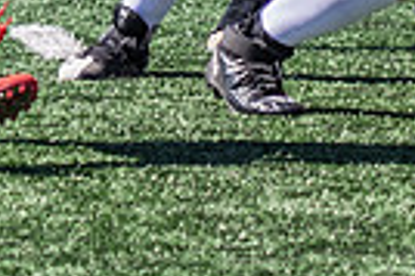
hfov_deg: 2.0
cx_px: 60
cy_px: -296
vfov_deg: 1.3
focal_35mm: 1022
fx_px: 11767
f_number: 2.8
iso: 160
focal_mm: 95
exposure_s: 1/2000
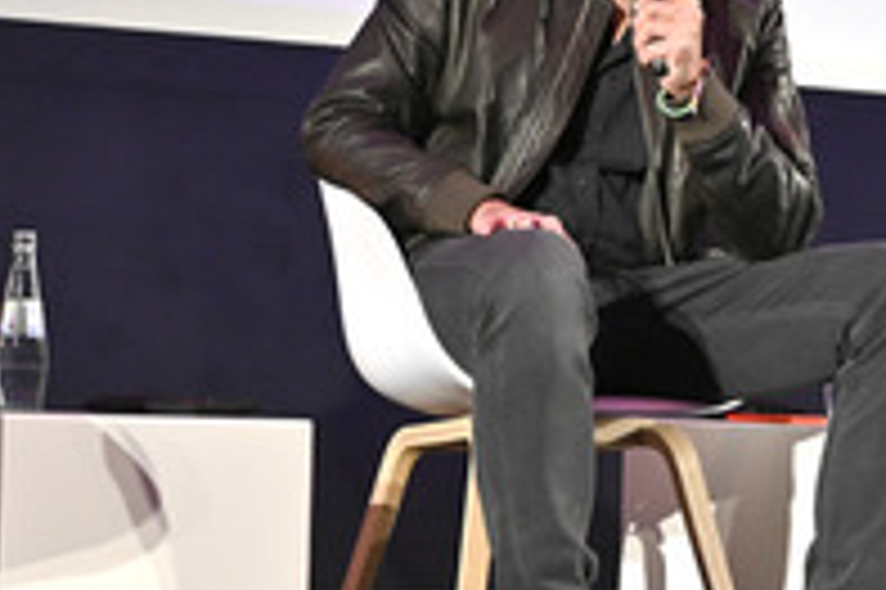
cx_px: 151
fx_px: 3934
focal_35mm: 160
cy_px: 194
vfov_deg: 8.6
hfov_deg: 12.8
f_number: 2.8
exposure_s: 1/400
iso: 3200
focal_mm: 70
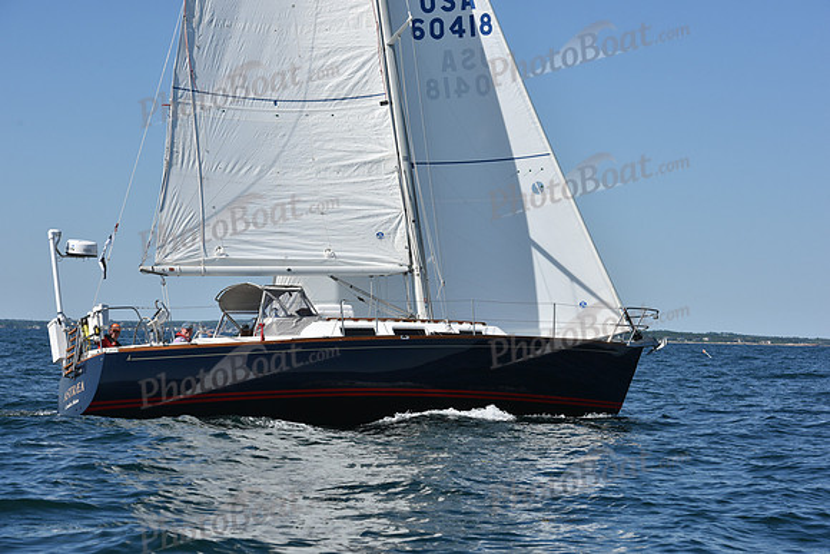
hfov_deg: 20.4
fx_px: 2306
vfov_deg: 13.7
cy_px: 277
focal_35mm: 100
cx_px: 415
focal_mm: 100
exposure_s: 1/1250
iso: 250
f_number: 9
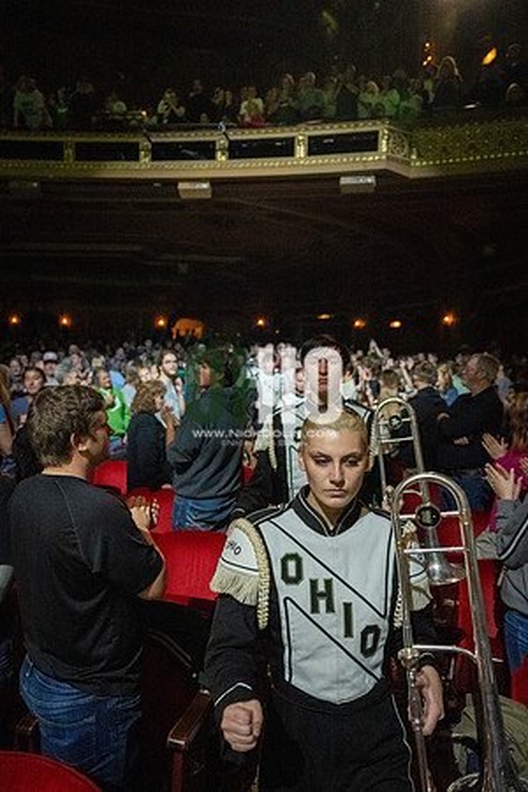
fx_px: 528
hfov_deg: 53.1
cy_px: 396
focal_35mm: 24
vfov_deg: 73.7
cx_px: 264
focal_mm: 24
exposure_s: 1/500
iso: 20000
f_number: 2.8
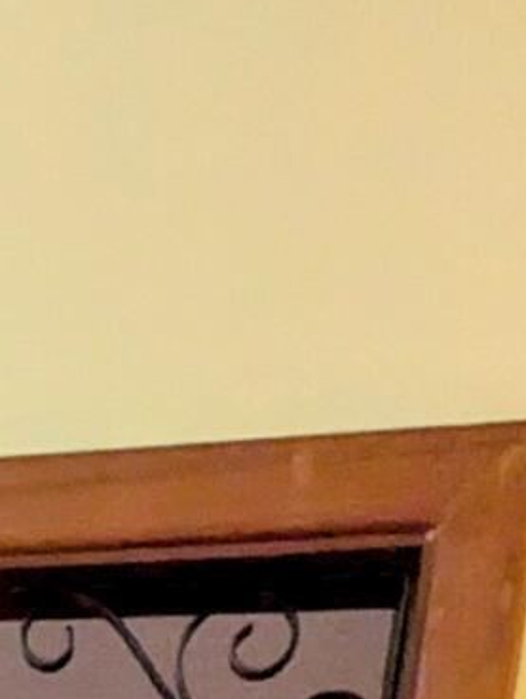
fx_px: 1759
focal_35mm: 87
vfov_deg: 15.7
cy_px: 1535
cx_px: -576
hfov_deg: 13.9
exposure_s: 1/24
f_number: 2.2
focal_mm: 2.35
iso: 672
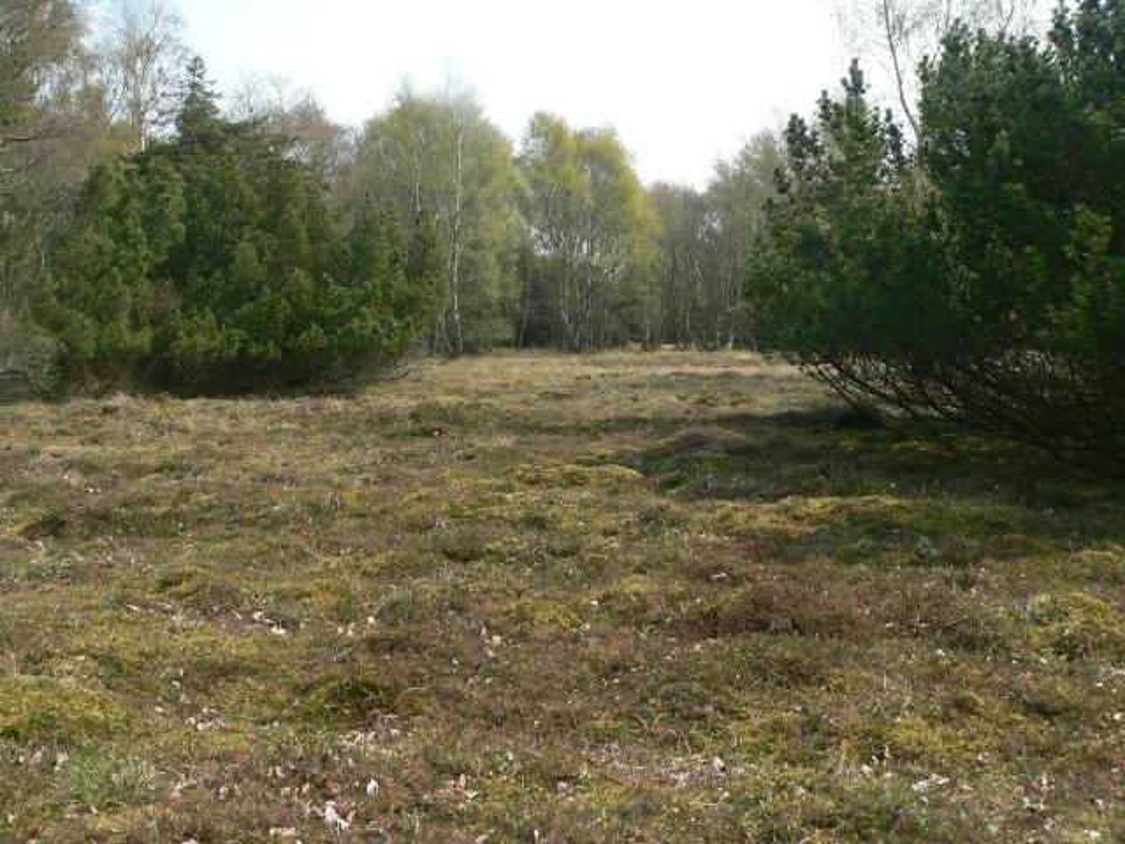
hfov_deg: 51.4
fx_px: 1170
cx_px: 562
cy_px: 422
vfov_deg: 39.7
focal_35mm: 36
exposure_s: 1/250
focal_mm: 6
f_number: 4
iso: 80
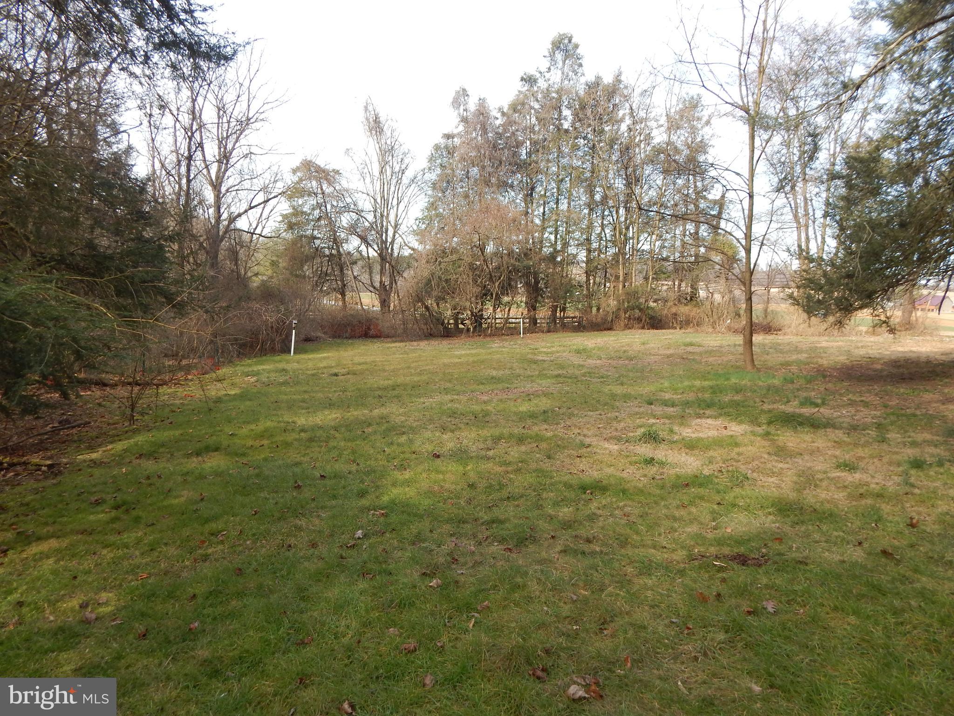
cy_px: 358
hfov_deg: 76.4
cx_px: 477
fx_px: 606
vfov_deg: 61.1
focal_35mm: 22
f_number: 3
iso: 125
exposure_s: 1/320
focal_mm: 4
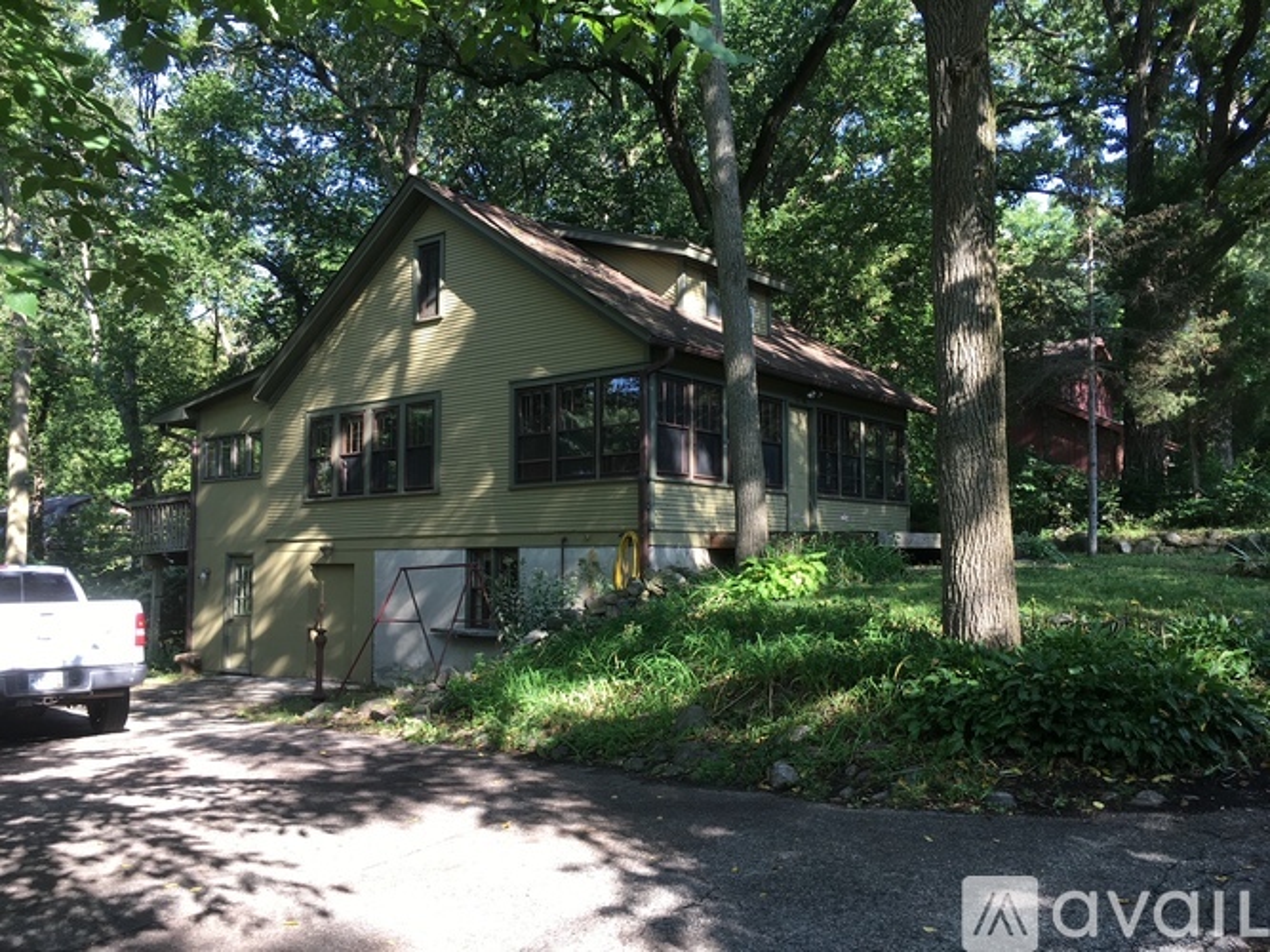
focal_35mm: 29
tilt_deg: +5.2
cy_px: 476
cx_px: 635
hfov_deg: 61.7
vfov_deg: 48.2
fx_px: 1064
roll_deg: +0.0
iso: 25
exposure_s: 1/120
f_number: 2.2
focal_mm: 4.15
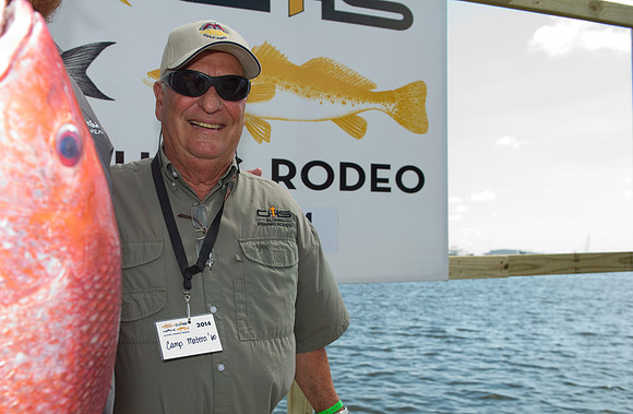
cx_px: 230
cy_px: 264
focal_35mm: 36
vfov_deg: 36.3
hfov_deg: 52.9
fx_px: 627
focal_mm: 28
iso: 125
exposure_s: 1/250
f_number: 6.3
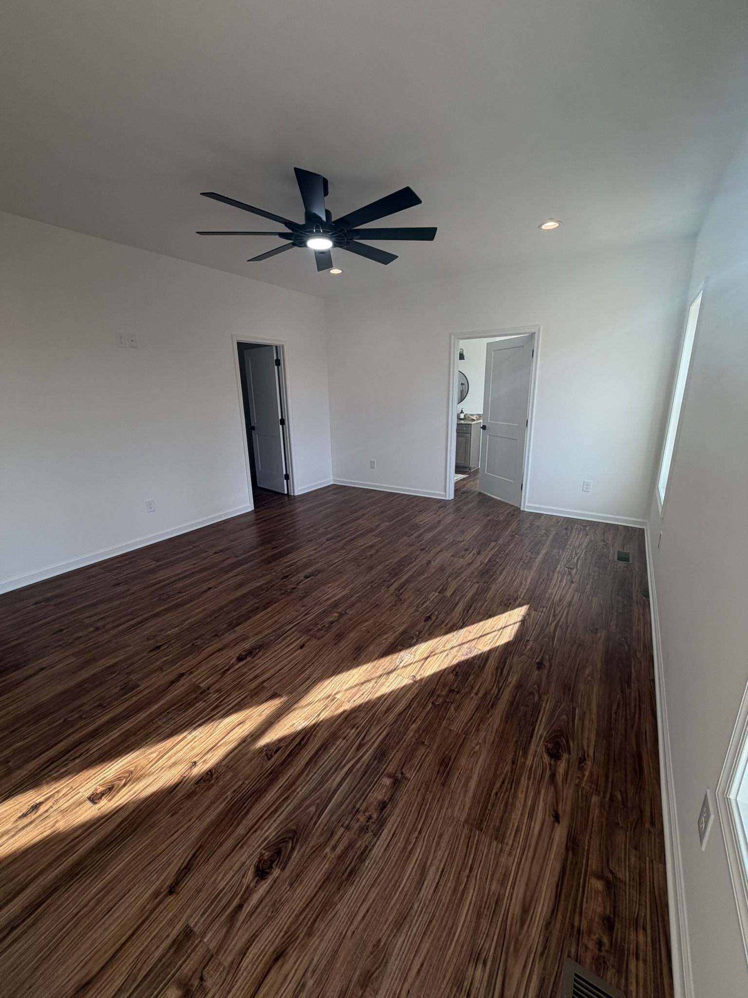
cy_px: 499
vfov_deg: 102.1
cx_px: 374
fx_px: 403
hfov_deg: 85.7
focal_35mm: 14
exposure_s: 1/120
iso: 50
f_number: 2.2
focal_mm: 2.22
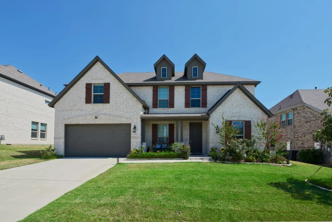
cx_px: 166
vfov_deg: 81.3
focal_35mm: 14
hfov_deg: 104.2
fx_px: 129
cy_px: 111
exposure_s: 1/500
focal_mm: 14
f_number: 11
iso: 200
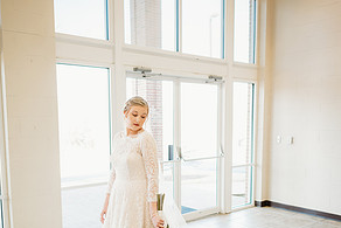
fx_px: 351
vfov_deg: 35.5
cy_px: 160
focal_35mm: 37
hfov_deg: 51.9
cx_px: 170
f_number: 1.8
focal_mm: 24
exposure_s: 1/160
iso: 320
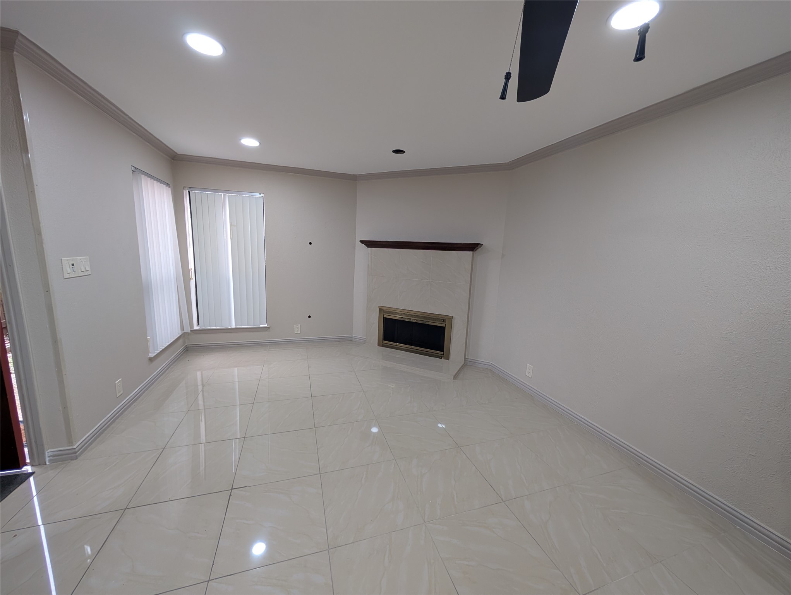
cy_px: 298
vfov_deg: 94.6
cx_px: 396
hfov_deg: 110.5
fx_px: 275
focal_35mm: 12
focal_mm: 2.02
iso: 70
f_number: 1.7
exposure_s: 1/50.6
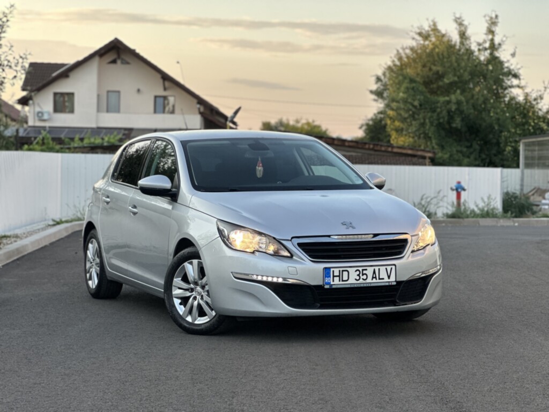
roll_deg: -1.6
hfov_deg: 25.3
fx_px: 1221
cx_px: 274
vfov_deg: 19.1
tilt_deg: -0.5
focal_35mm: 77
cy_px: 206
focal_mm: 9
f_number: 2.8
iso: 32
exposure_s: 1/75
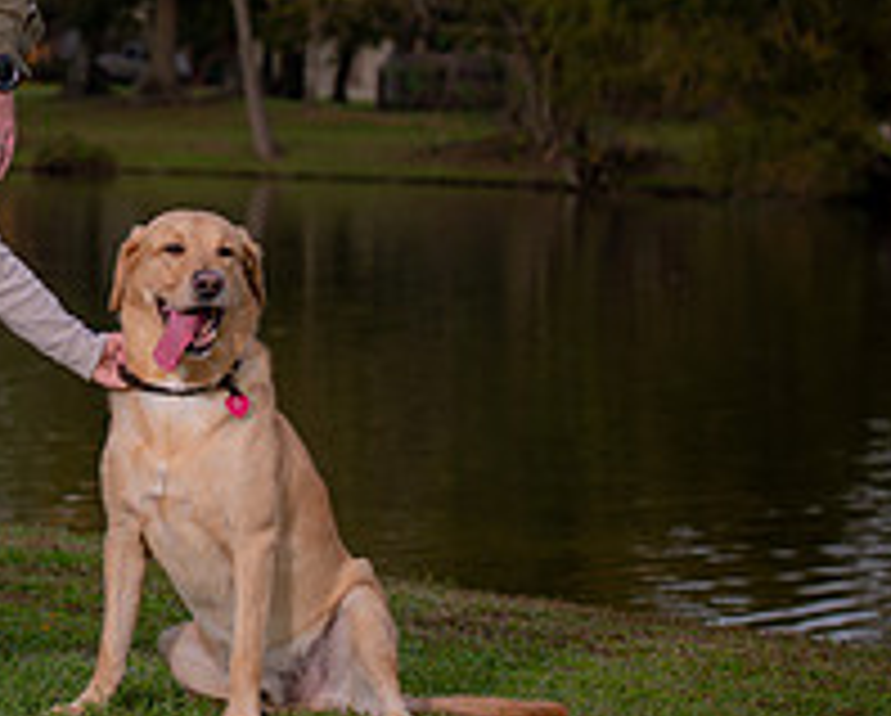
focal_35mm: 192
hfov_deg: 9.9
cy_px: 59
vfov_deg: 8.0
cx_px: -194
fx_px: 5071
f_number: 5
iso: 100
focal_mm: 70
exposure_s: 1/125
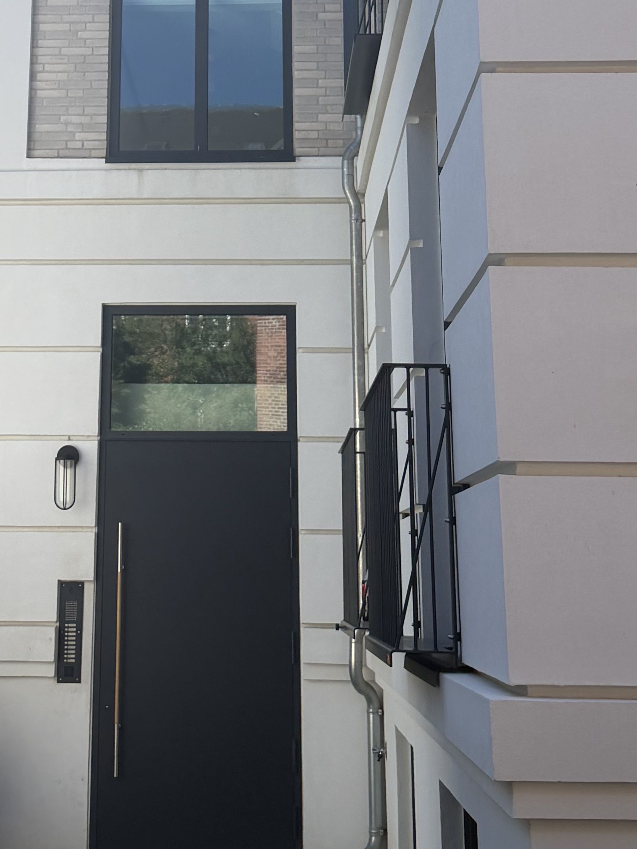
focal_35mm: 65
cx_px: 196
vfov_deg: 28.9
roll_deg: -1.3
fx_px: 1595
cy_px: 128
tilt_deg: +14.8
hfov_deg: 22.5
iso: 100
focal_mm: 6.76
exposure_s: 1/4673
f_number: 1.78
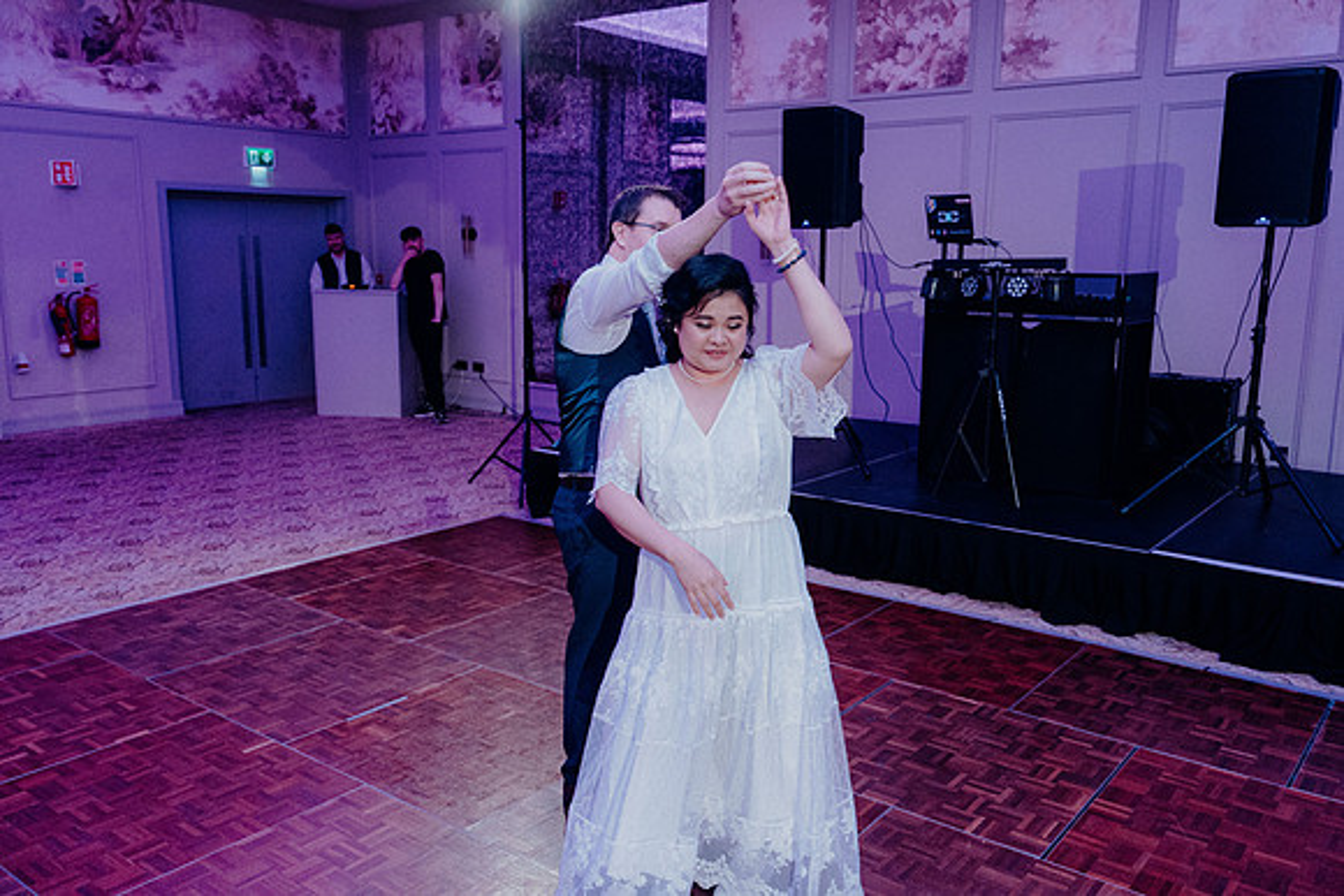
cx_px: 672
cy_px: 448
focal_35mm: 30
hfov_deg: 61.9
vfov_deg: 43.6
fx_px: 1120
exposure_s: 1/160
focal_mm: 30
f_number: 3.5
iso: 3200
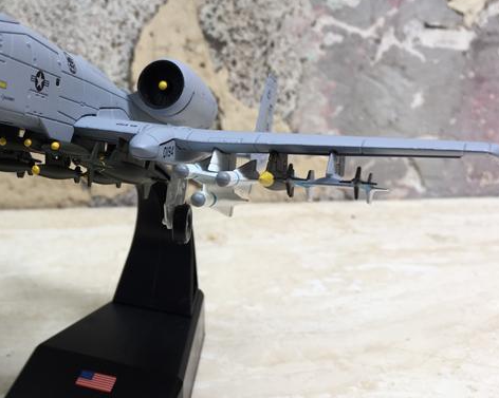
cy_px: 208
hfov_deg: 37.4
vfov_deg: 31.4
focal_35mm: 48
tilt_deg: -19.6
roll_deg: +0.1
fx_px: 708
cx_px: 99
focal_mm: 4.15
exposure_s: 1/216
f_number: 2.2
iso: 32
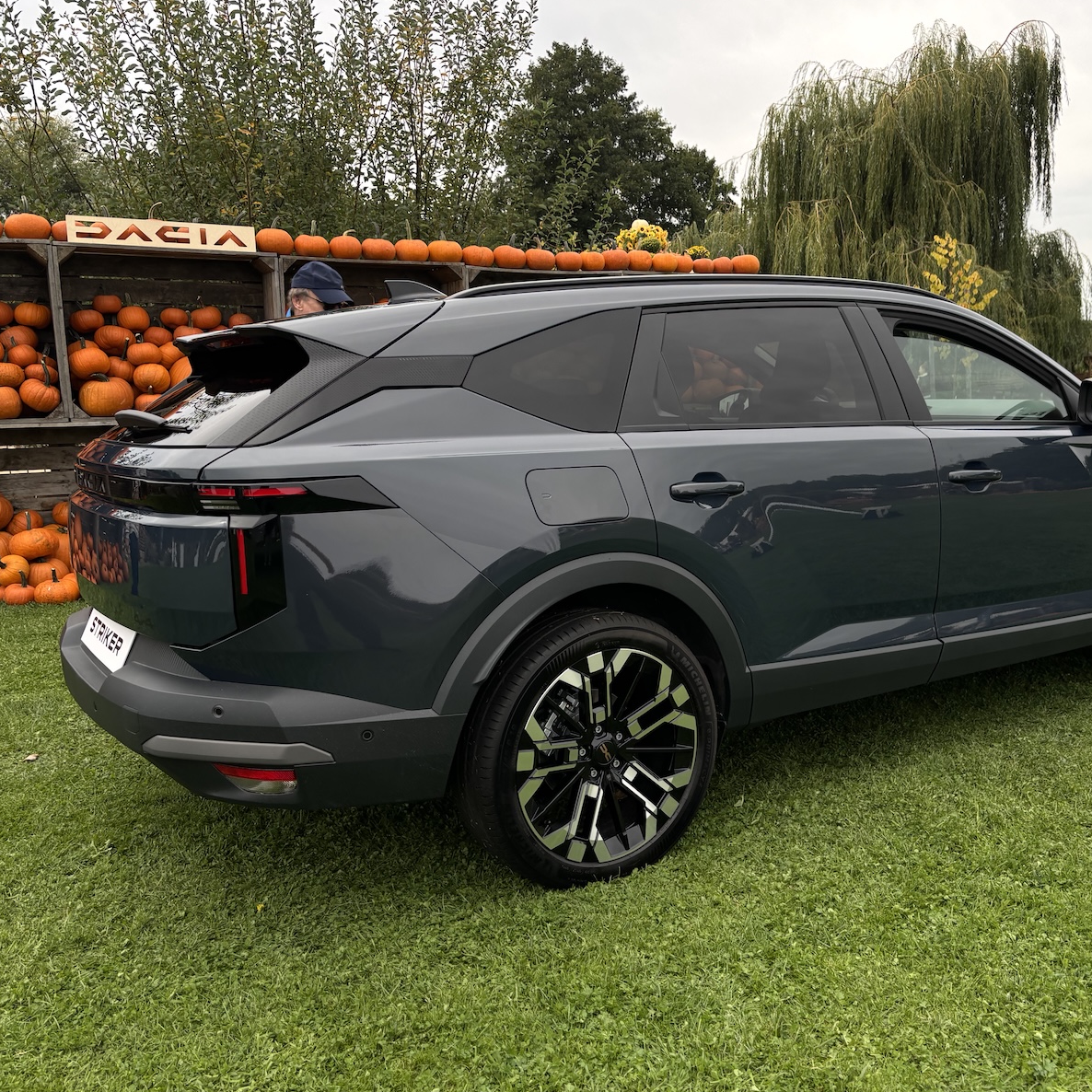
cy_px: 546
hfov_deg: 52.1
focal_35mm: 31
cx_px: 662
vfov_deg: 52.5
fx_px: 1106
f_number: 1.6
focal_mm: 5.96
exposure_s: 1/935
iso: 50
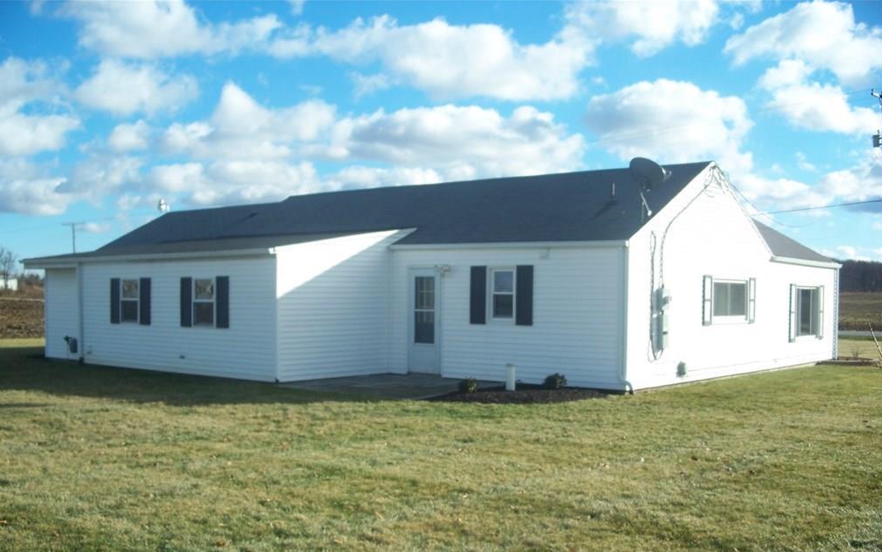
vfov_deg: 31.9
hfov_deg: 49.3
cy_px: 337
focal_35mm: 40
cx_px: 434
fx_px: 962
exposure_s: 1/800
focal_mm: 7.8
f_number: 2.8
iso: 64
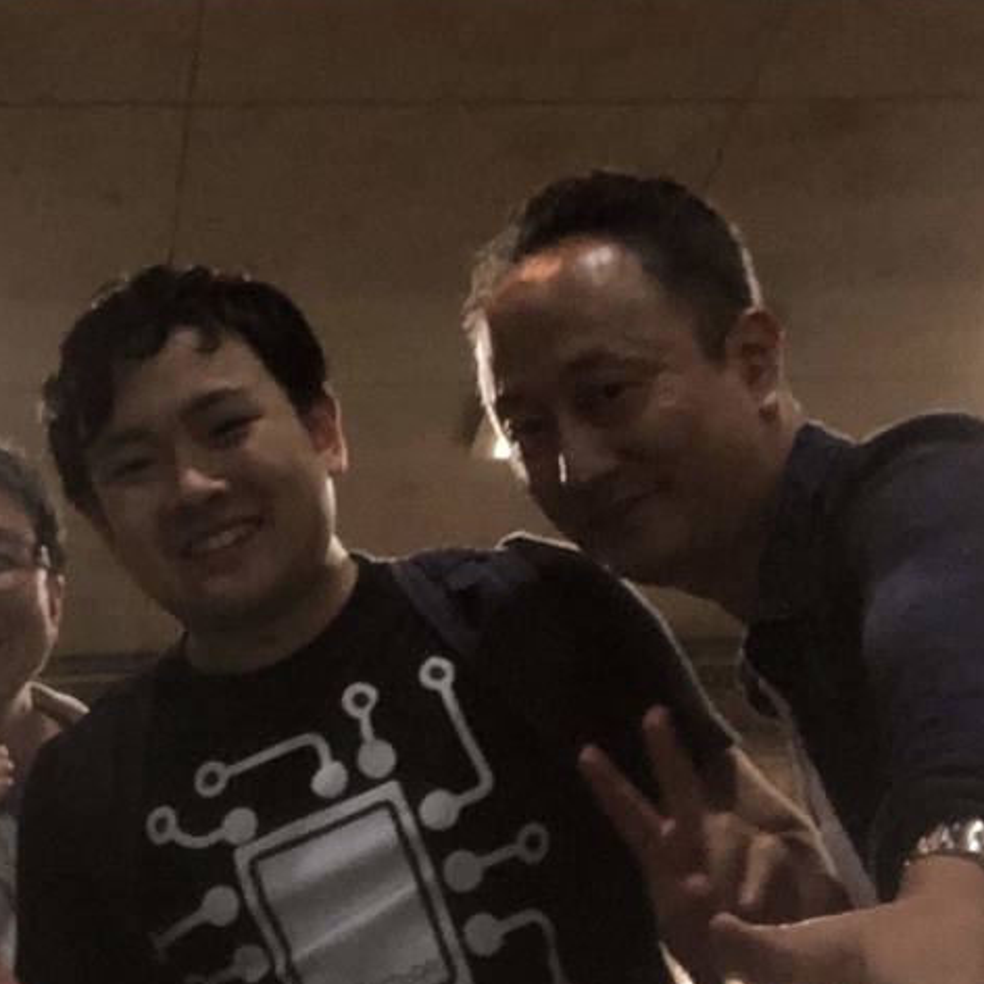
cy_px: 354
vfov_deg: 23.9
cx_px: 175
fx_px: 2316
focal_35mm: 72
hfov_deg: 23.6
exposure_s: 1/30
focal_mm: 2.87
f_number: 2.2
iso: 200
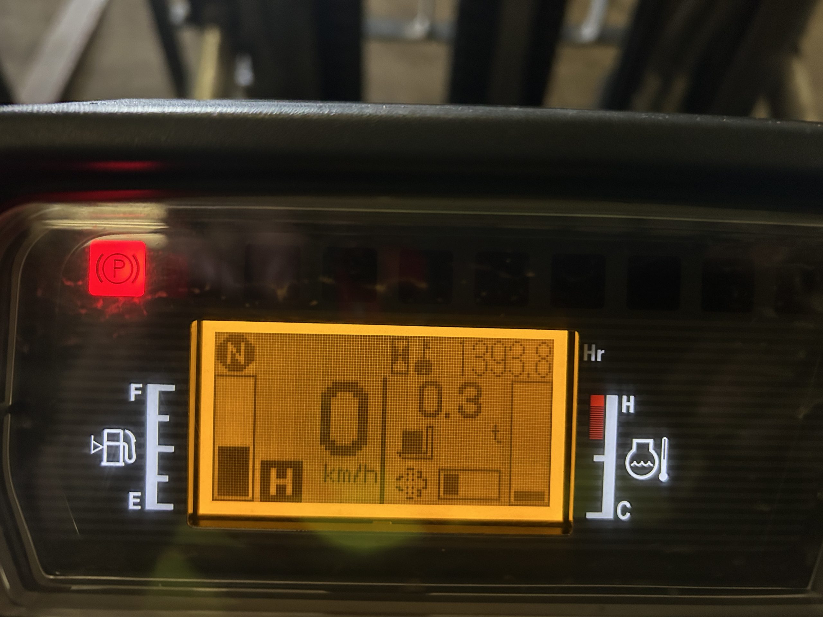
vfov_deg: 53.1
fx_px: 618
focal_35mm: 26
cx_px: 412
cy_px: 308
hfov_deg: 67.3
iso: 640
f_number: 1.5
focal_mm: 5.7
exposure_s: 1/40
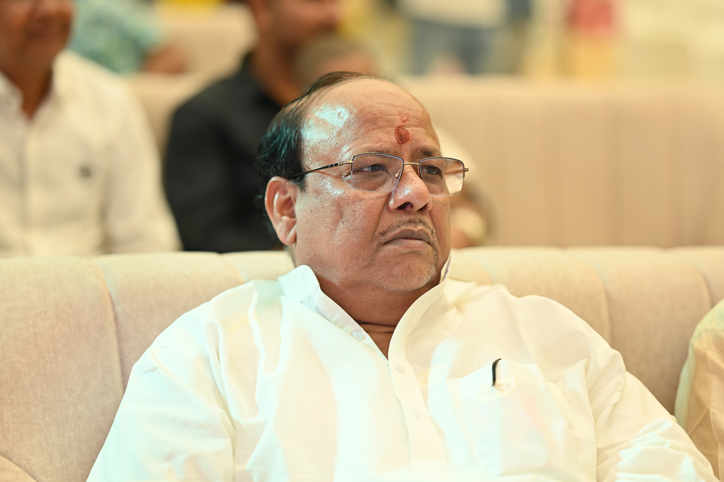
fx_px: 1708
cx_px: 362
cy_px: 241
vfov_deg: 16.1
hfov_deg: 23.9
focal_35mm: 85
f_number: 1.8
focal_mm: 85
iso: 160
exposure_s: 1/125
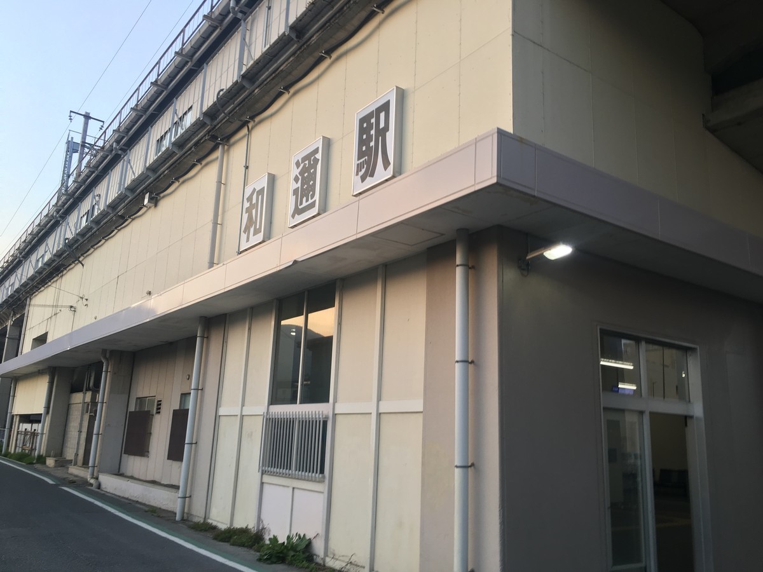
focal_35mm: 29
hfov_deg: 61.7
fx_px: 639
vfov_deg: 48.2
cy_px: 286
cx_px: 382
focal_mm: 4.15
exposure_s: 1/60
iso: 25
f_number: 2.2
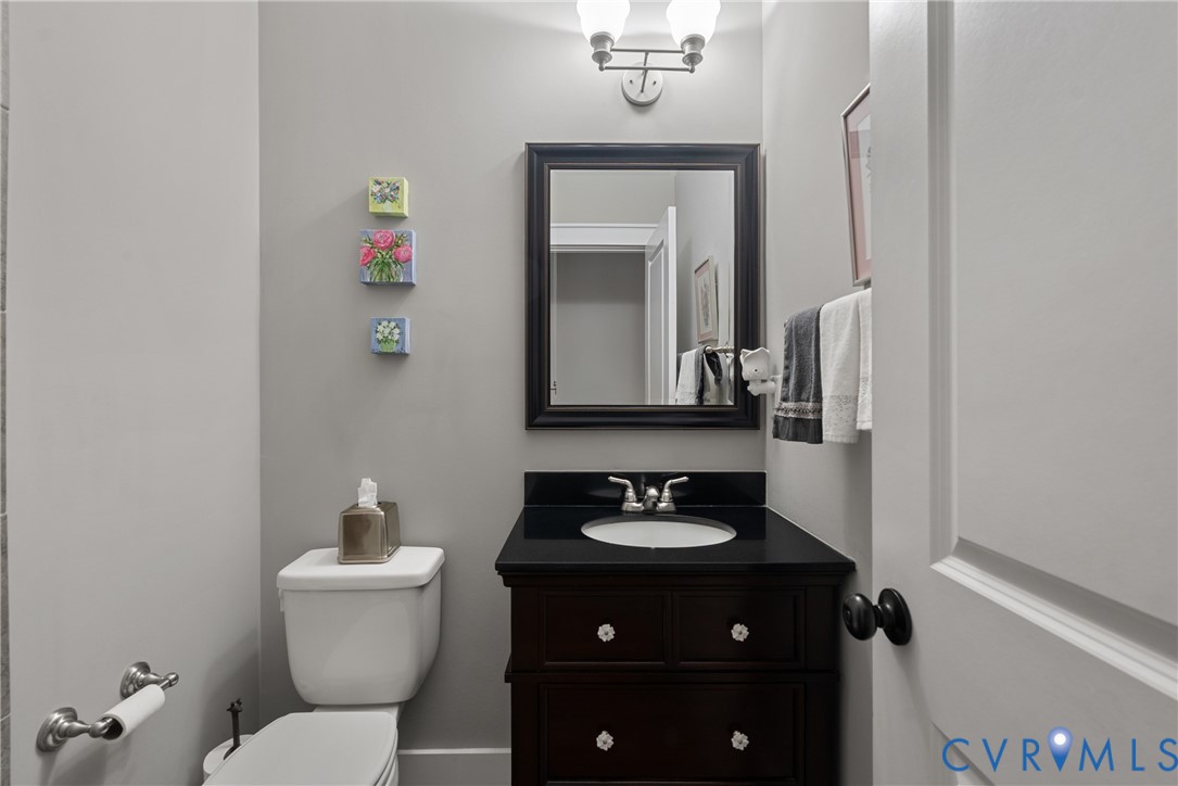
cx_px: 589
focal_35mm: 16
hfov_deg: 96.7
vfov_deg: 73.8
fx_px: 524
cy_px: 393
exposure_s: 1/1.25
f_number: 8
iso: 800
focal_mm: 16
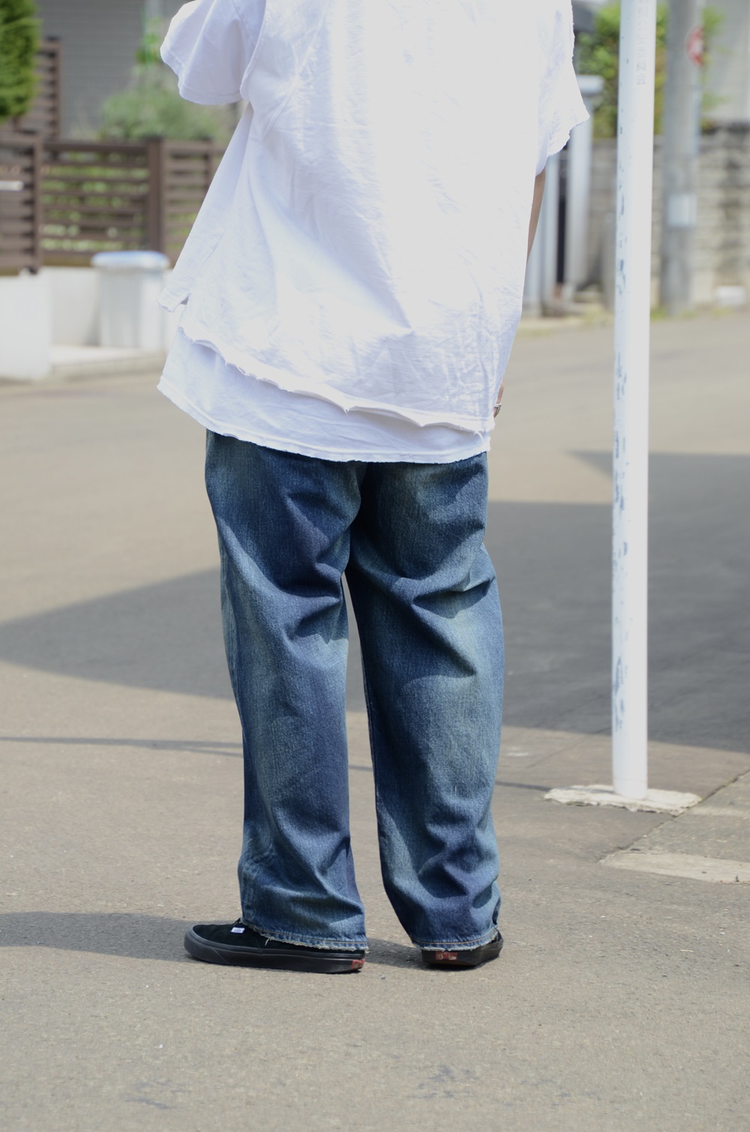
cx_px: 375
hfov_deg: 8.3
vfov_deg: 12.5
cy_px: 566
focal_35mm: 165
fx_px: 5177
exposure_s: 1/320
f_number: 5.6
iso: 200
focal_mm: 110
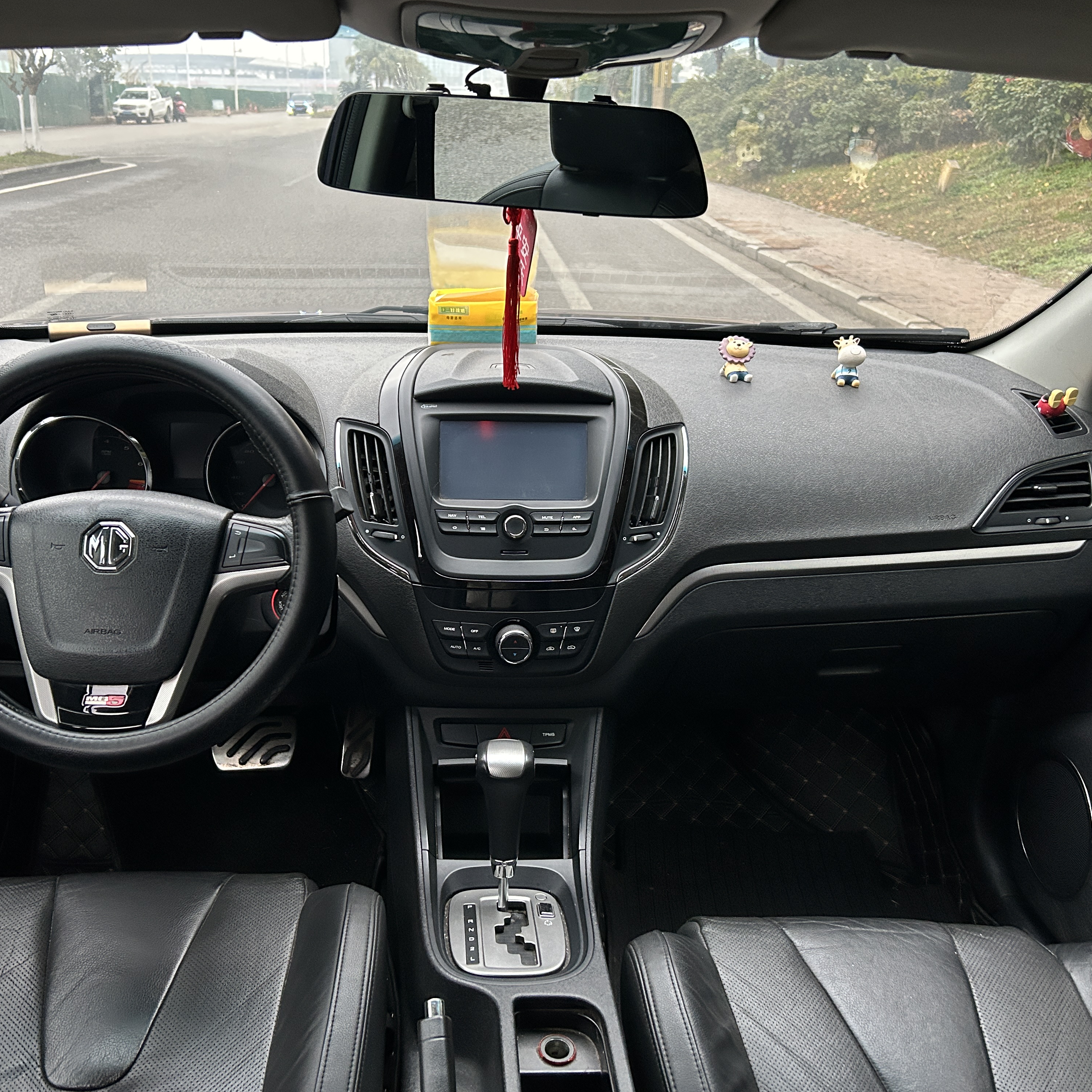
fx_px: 1106
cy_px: 541
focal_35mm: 31
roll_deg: -0.4
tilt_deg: -20.1
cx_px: 489
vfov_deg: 52.5
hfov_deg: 52.4
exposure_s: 1/60
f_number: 1.5
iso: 320
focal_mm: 5.7
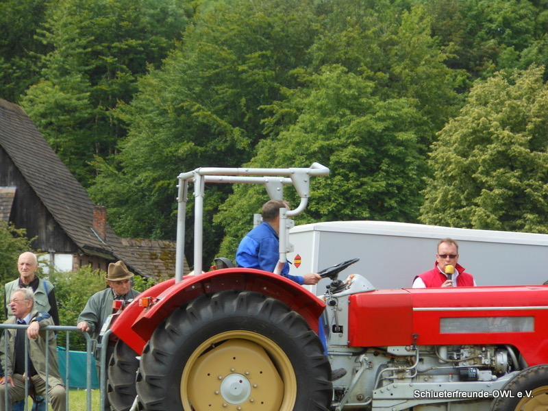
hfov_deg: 10.1
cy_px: 206
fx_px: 3103
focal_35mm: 196
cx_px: 274
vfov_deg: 7.6
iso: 80
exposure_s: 1/250
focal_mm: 35
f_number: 5.6
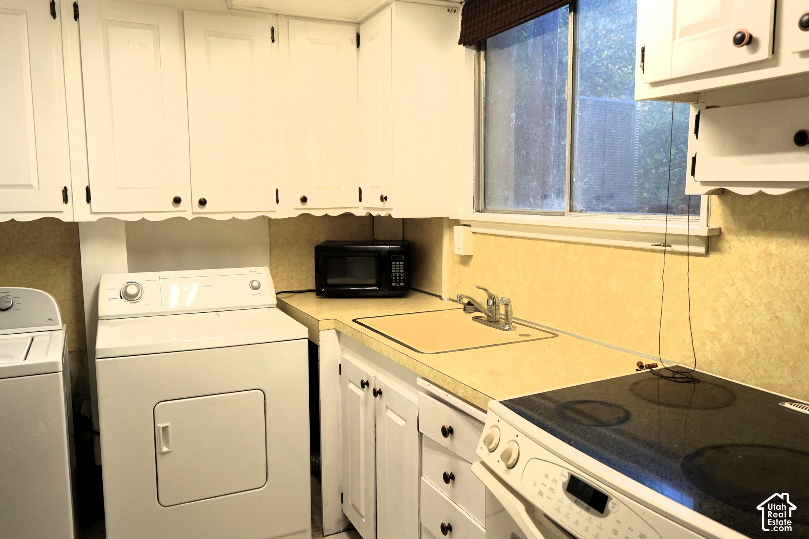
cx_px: 404
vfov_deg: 46.4
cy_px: 270
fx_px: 629
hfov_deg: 65.5
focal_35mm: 28
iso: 400
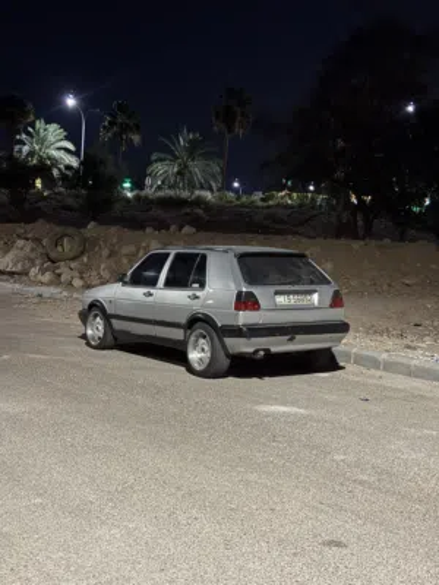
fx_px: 879
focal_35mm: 52
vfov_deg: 36.8
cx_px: 220
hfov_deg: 28.0
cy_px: 292
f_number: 1.6
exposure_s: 1/9
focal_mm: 5.96
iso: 320
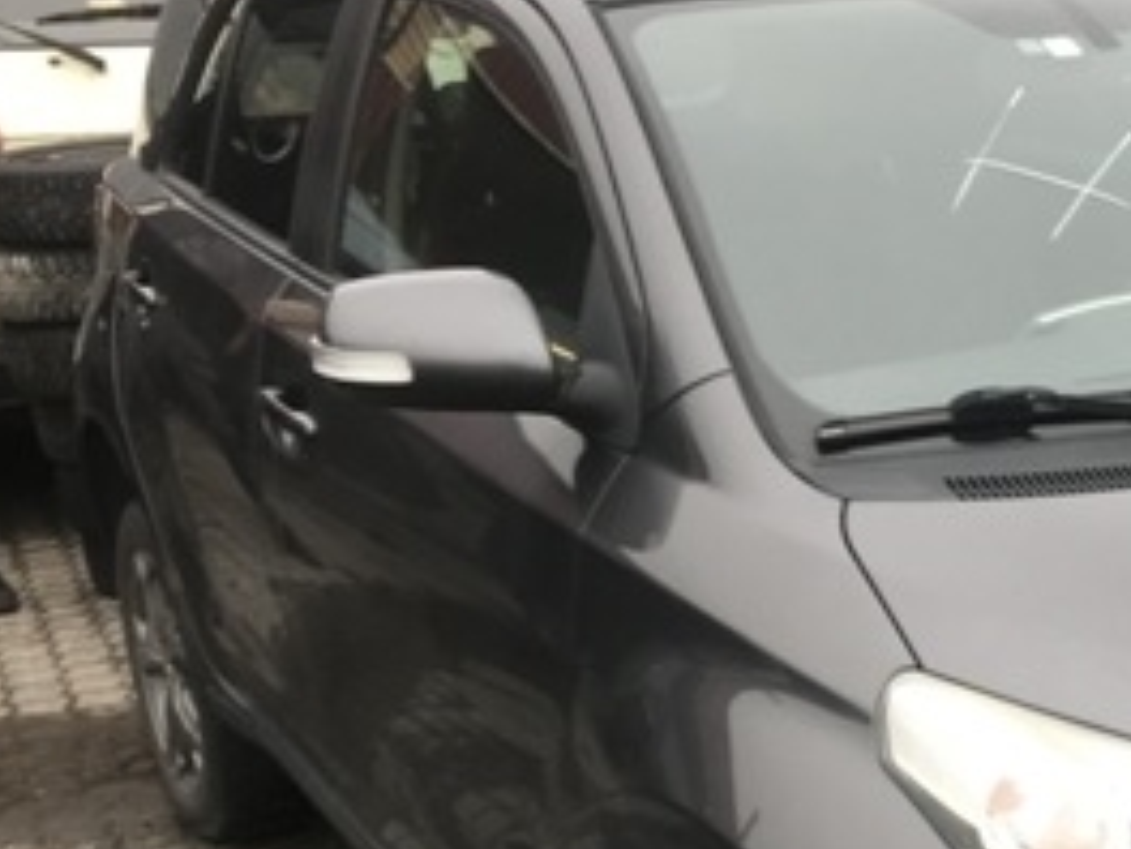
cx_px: 1212
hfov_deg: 26.5
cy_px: 699
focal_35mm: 68
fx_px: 2222
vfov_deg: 21.3
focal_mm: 3.99
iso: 32
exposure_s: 1/94
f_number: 1.8
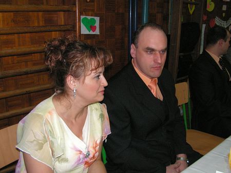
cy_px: 86
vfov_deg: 39.6
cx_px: 116
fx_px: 240
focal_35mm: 36
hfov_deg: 51.4
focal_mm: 6
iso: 160
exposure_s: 1/40
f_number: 3.2
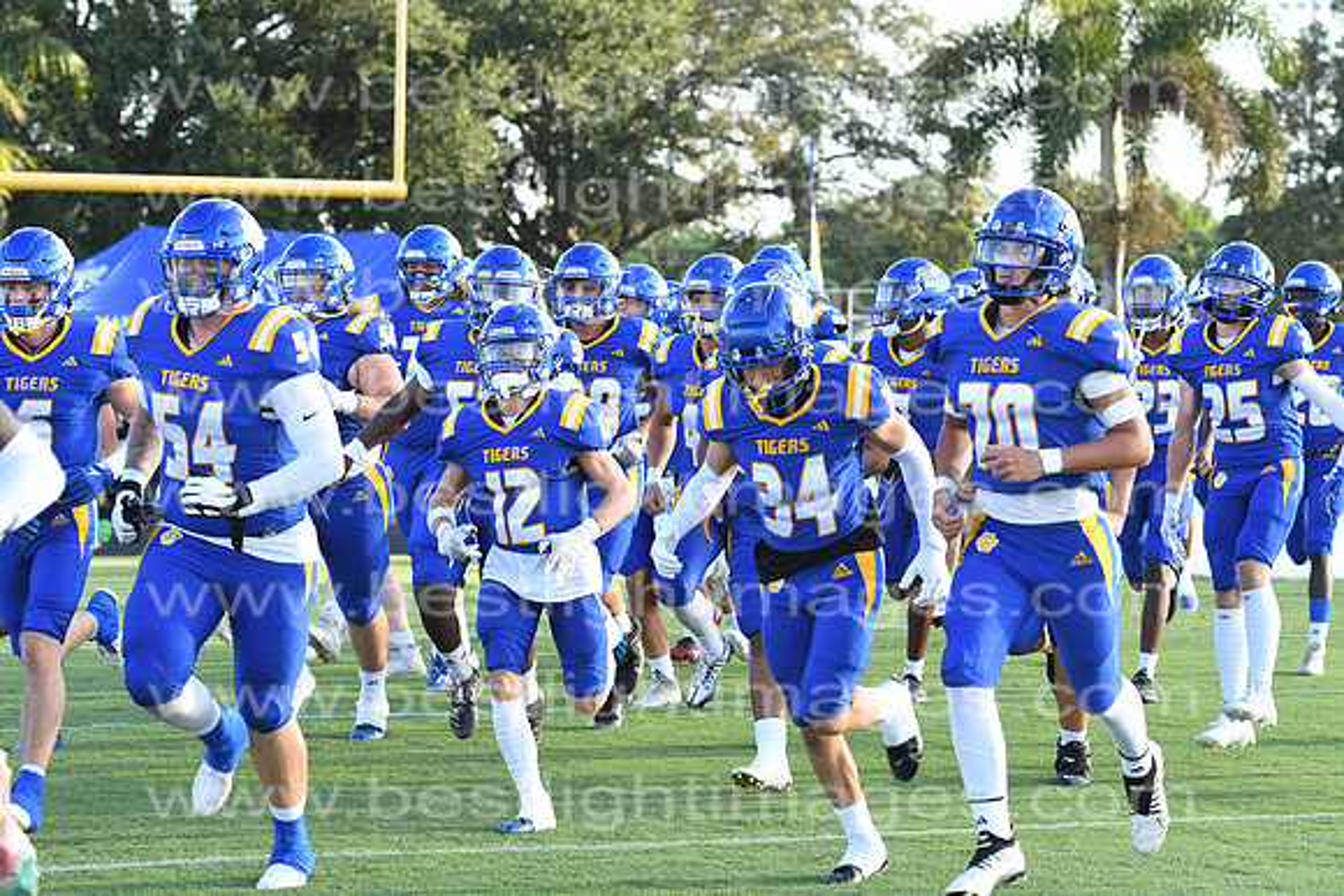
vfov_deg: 10.6
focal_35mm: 129
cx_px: 672
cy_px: 448
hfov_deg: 15.9
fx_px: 4817
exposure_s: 1/500
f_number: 5.6
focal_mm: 86
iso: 450
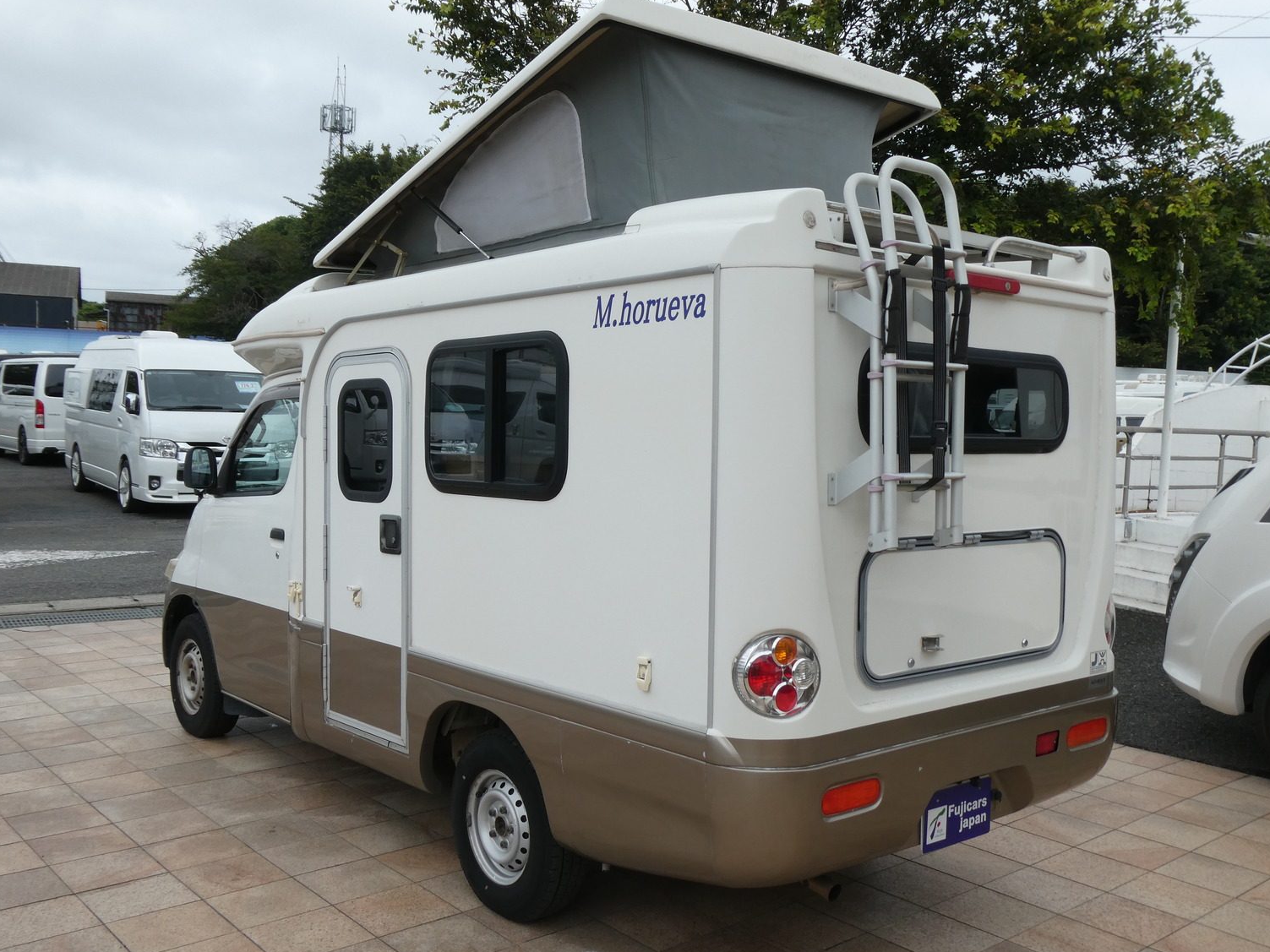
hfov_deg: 55.4
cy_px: 463
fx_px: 1211
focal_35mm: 33
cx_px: 630
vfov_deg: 42.9
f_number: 3.5
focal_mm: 5.4
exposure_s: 1/1000
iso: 80
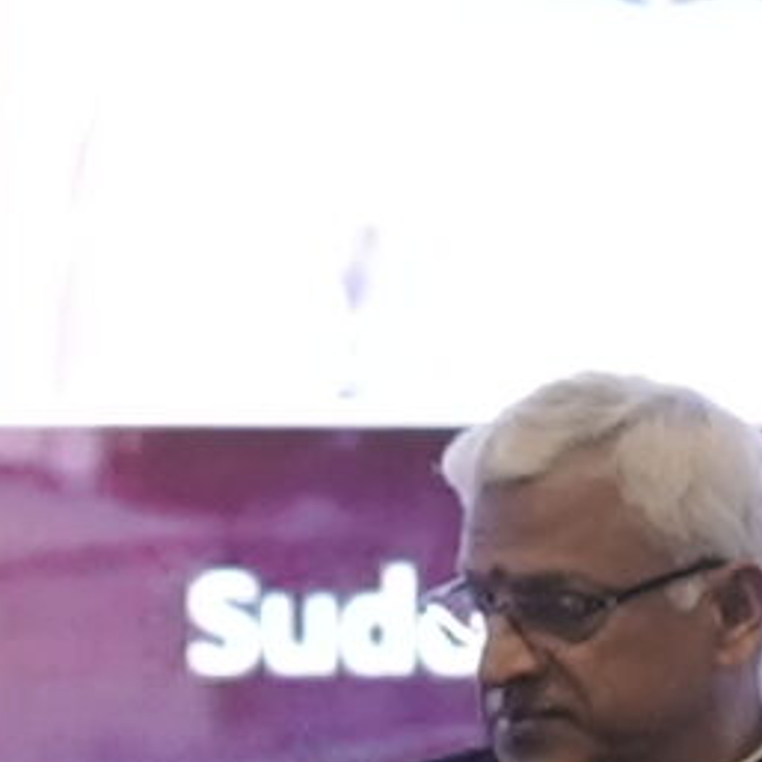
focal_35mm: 770
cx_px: 1684
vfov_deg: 2.3
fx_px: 19177
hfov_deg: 2.3
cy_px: 375
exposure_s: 1/100
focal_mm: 61
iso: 2500
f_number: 4
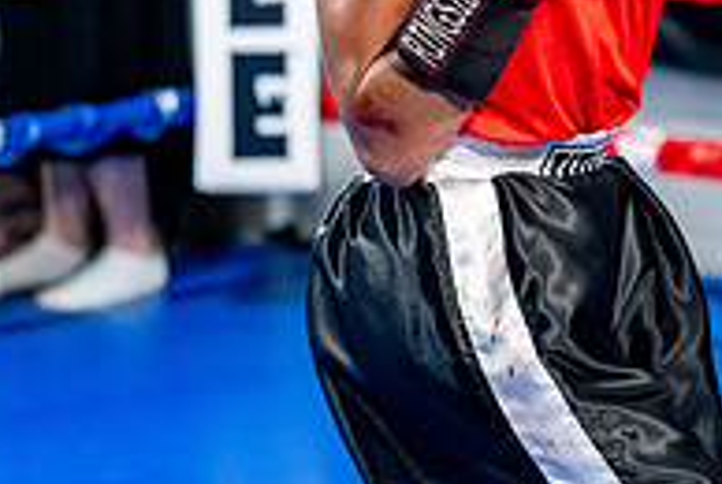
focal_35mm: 216
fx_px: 4339
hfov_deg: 9.3
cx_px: 1085
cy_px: 8
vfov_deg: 6.4
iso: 4000
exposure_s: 1/800
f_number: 2
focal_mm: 61
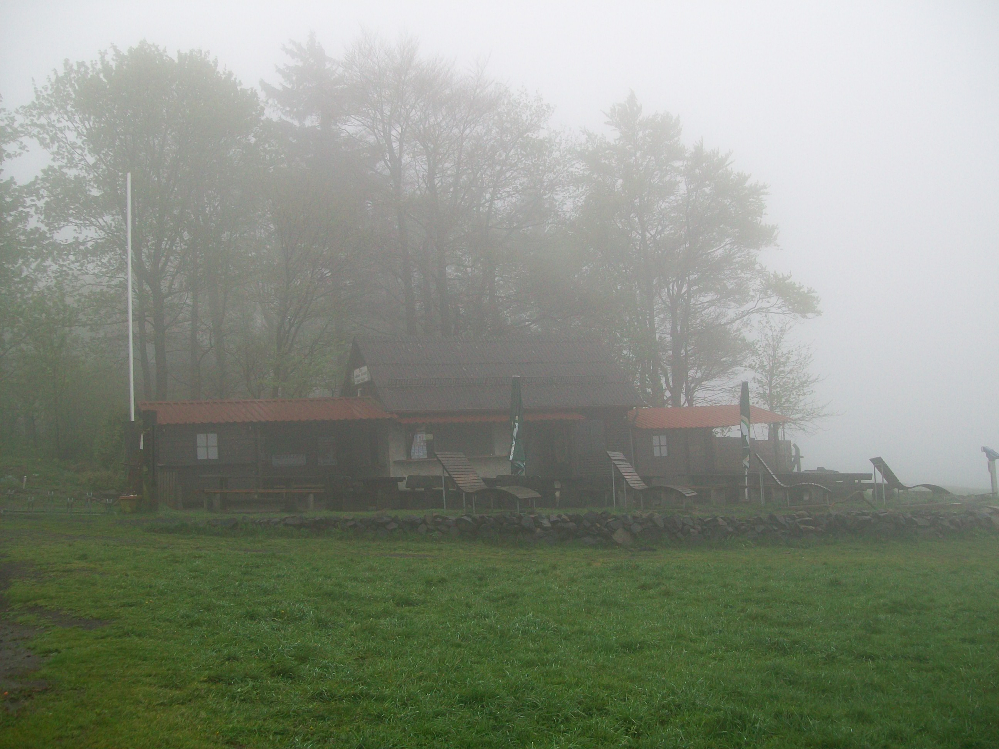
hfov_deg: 51.4
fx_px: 1039
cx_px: 500
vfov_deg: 39.7
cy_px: 374
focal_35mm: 36
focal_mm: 6
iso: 64
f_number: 2.7
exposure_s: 1/320
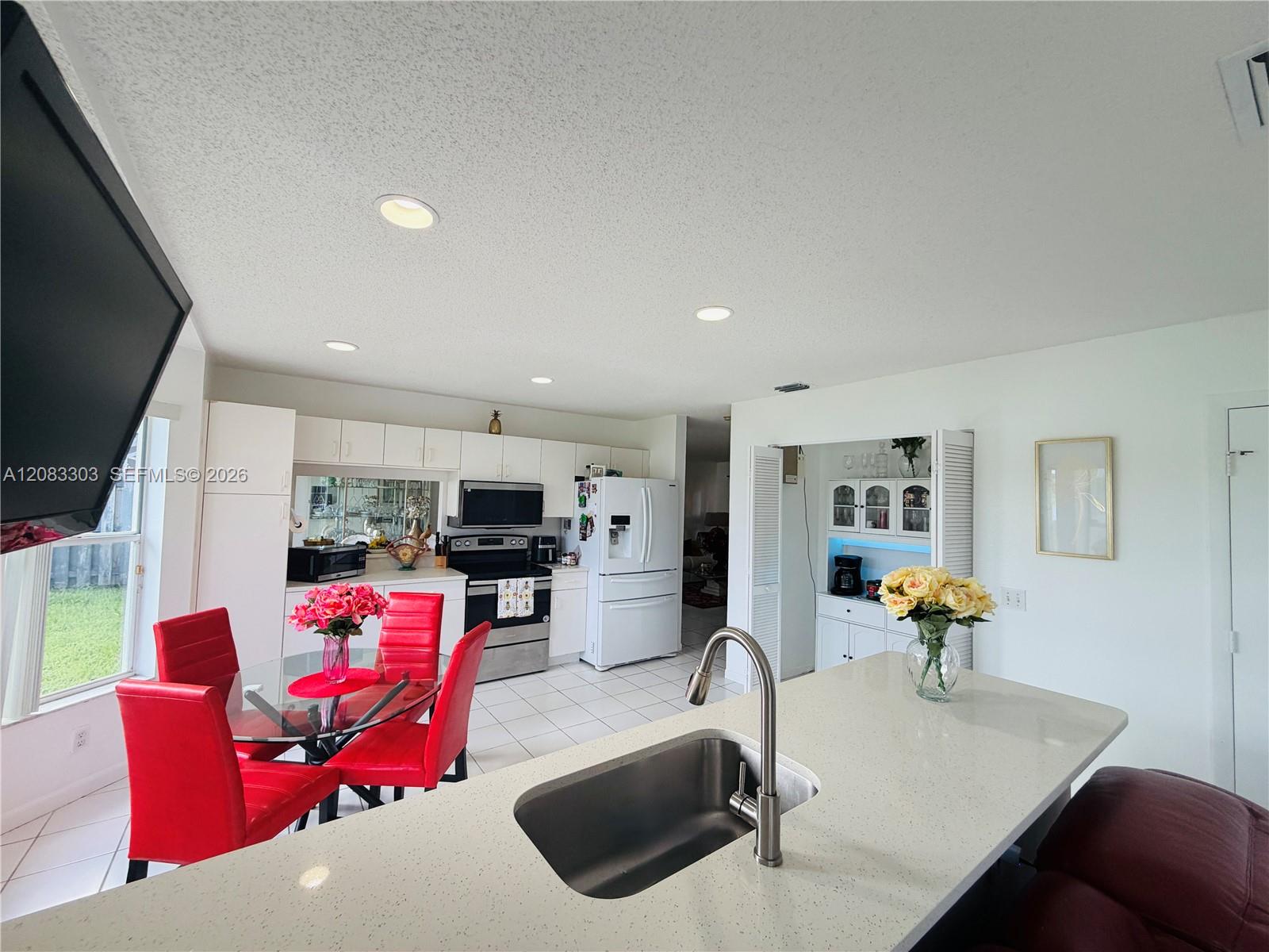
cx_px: 634
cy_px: 476
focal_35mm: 14
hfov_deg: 102.1
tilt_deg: +2.7
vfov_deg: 85.7
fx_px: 513
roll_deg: -1.9
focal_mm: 2.22
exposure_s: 1/120
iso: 125
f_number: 2.2
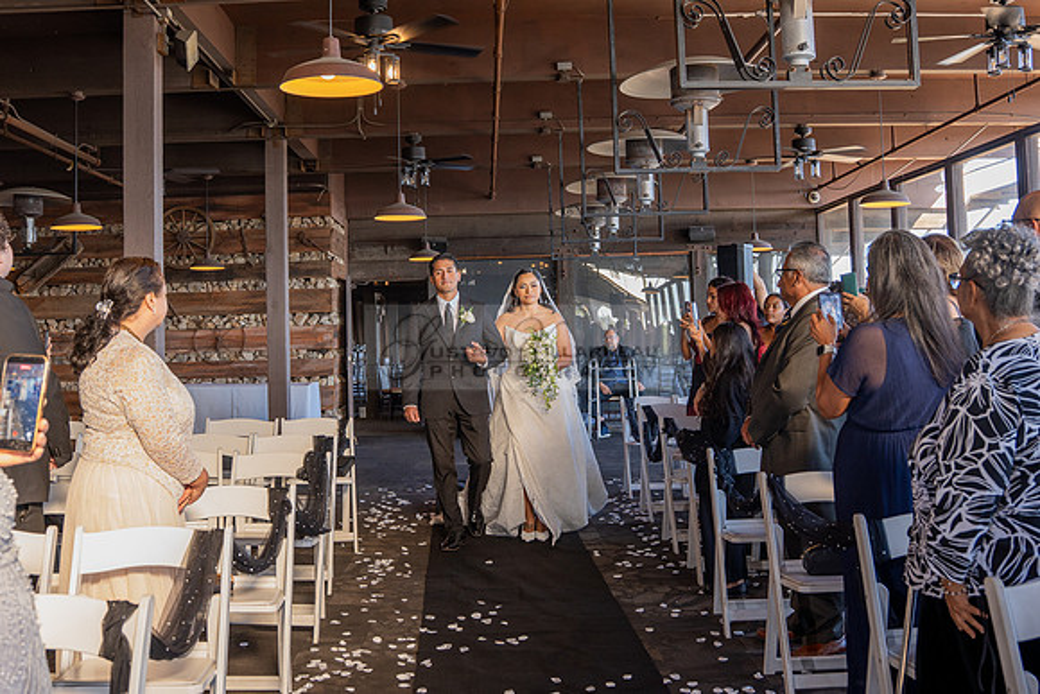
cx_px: 498
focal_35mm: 39
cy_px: 302
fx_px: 1113
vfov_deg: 34.6
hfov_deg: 50.1
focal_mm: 24
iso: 320
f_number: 3.5
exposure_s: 1/100
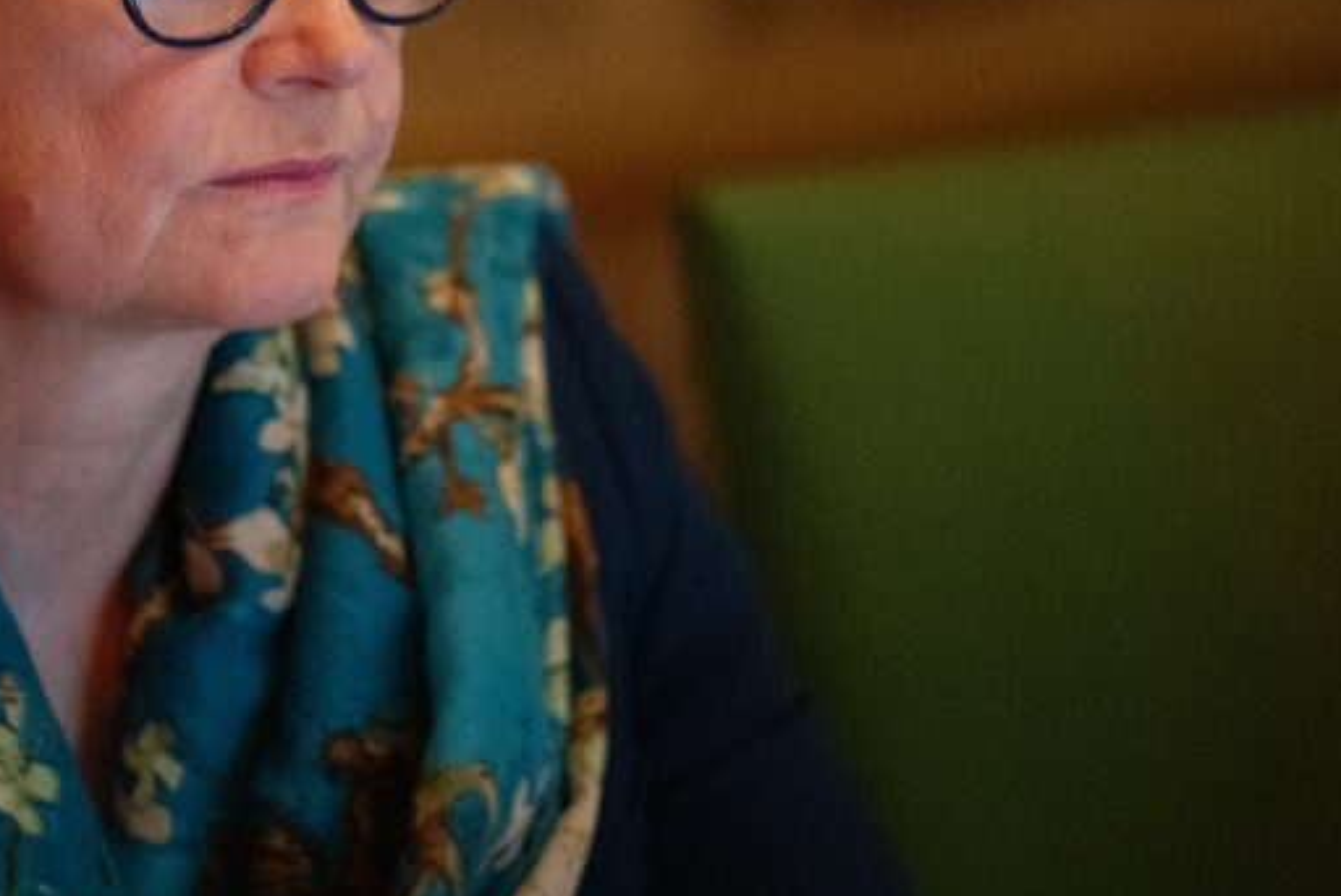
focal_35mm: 400
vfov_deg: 3.4
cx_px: 186
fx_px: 14908
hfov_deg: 5.1
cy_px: 20
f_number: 2.8
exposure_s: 1/200
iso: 10000
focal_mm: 200
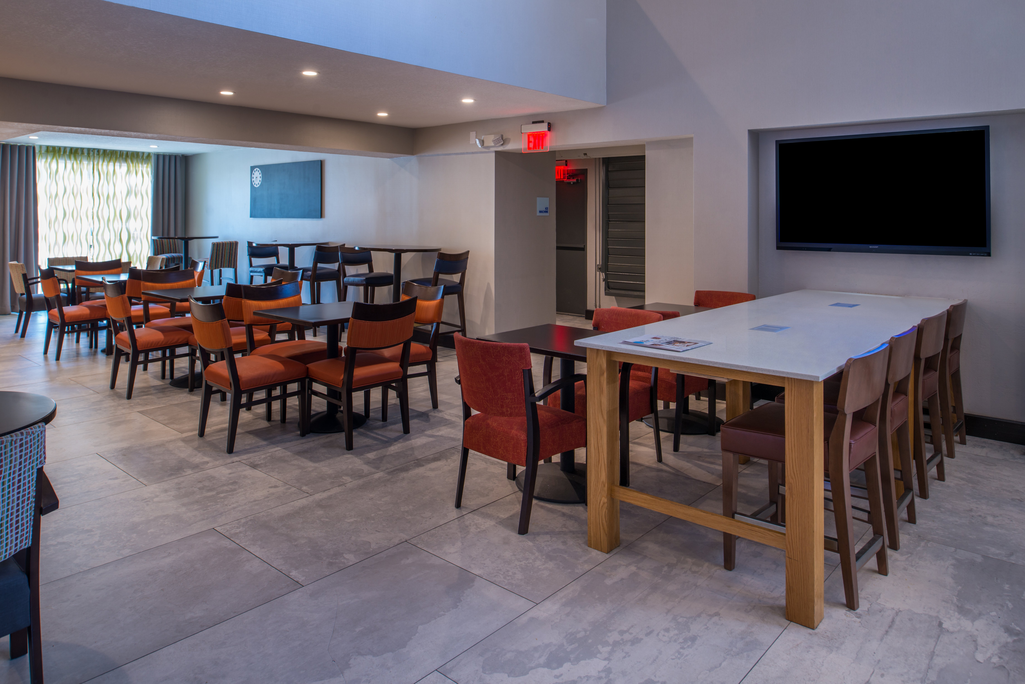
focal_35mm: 24
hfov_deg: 73.7
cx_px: 512
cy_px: 342
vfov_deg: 53.2
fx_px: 684
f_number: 8
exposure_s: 1/2
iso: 100
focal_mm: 24
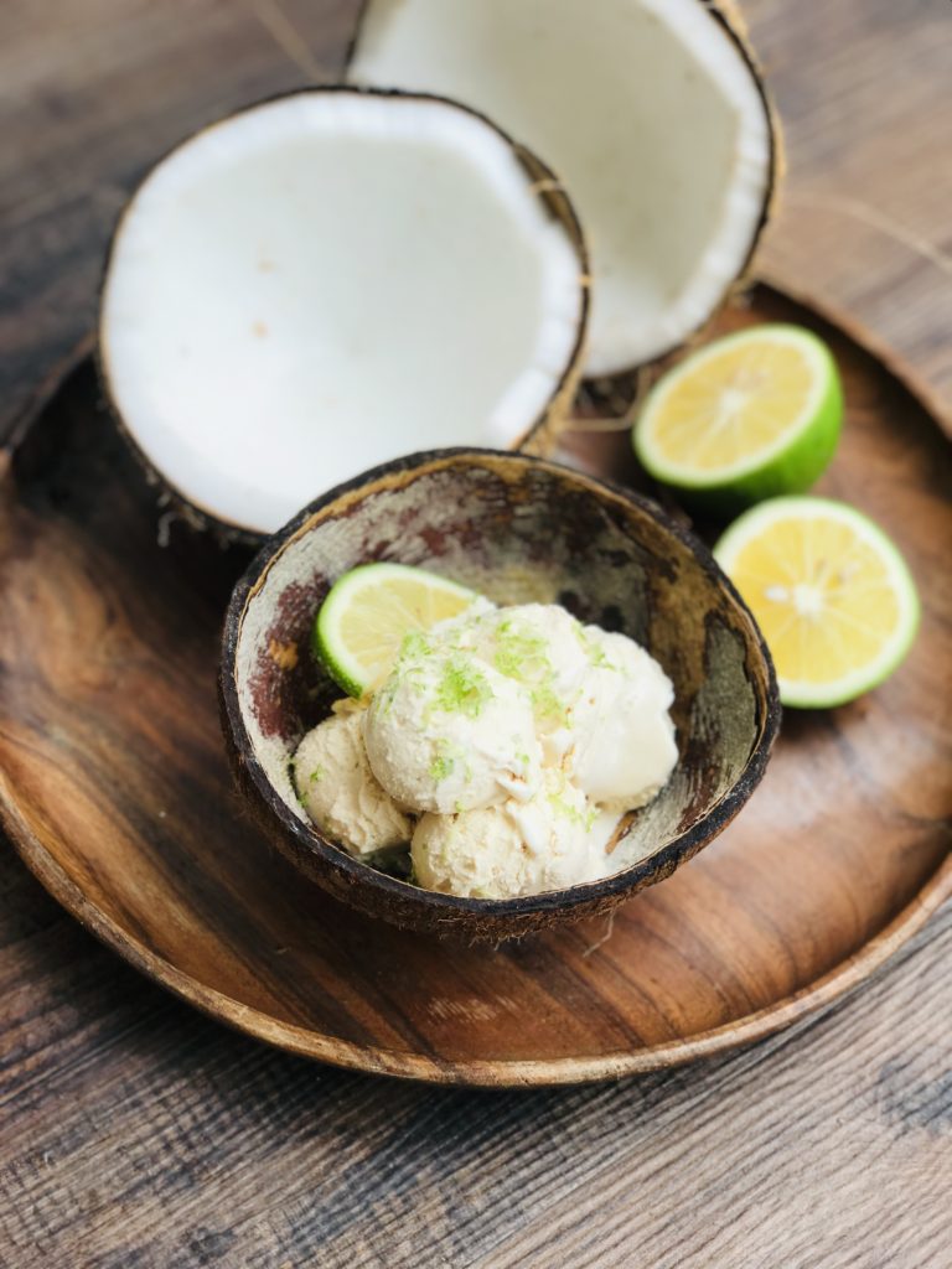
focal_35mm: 57
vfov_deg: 33.8
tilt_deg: -56.2
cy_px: 634
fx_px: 2090
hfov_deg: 25.7
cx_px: 476
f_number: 2.8
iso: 20
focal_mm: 6.6
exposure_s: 1/178
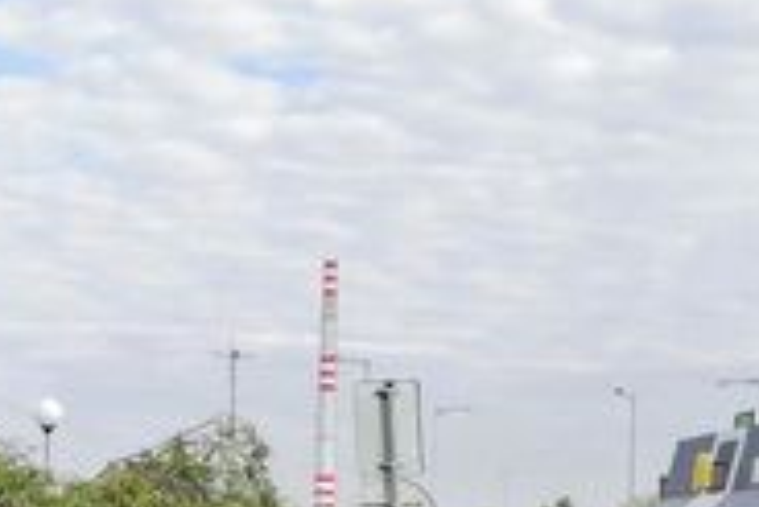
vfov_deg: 13.5
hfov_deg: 21.0
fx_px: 2047
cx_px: 289
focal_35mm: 97
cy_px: 692
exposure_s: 1/662
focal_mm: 5.3
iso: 50
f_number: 1.8
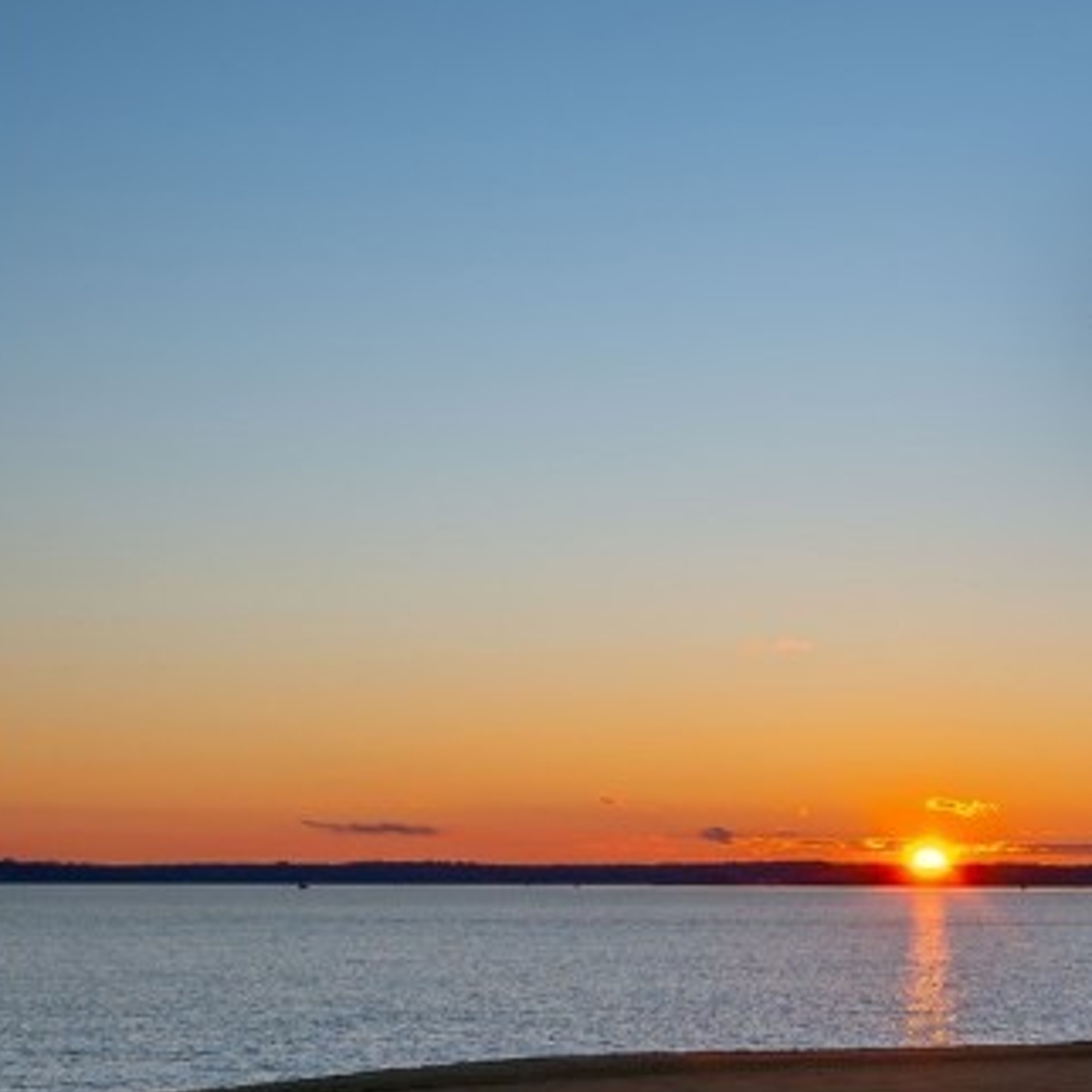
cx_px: 844
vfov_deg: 23.8
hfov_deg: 24.0
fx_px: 2534
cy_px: 936
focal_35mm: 71
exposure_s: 1/125
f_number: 11
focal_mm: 35
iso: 320
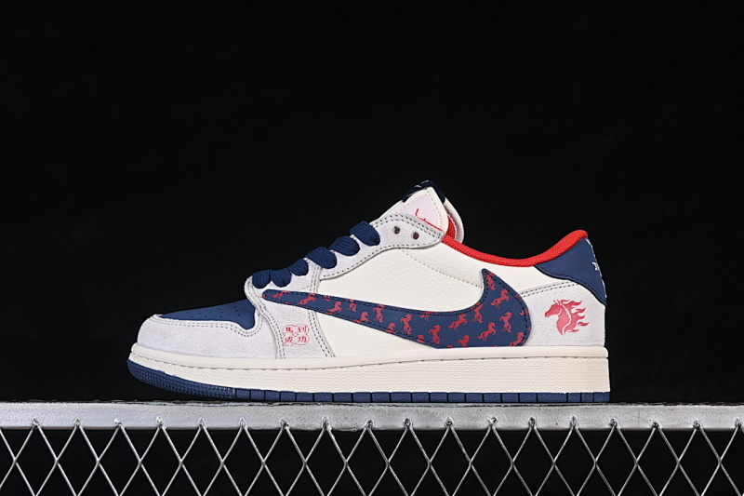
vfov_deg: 18.2
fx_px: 1550
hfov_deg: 27.0
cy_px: 248
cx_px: 372
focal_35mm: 75
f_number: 8
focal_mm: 50
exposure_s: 1/80
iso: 160
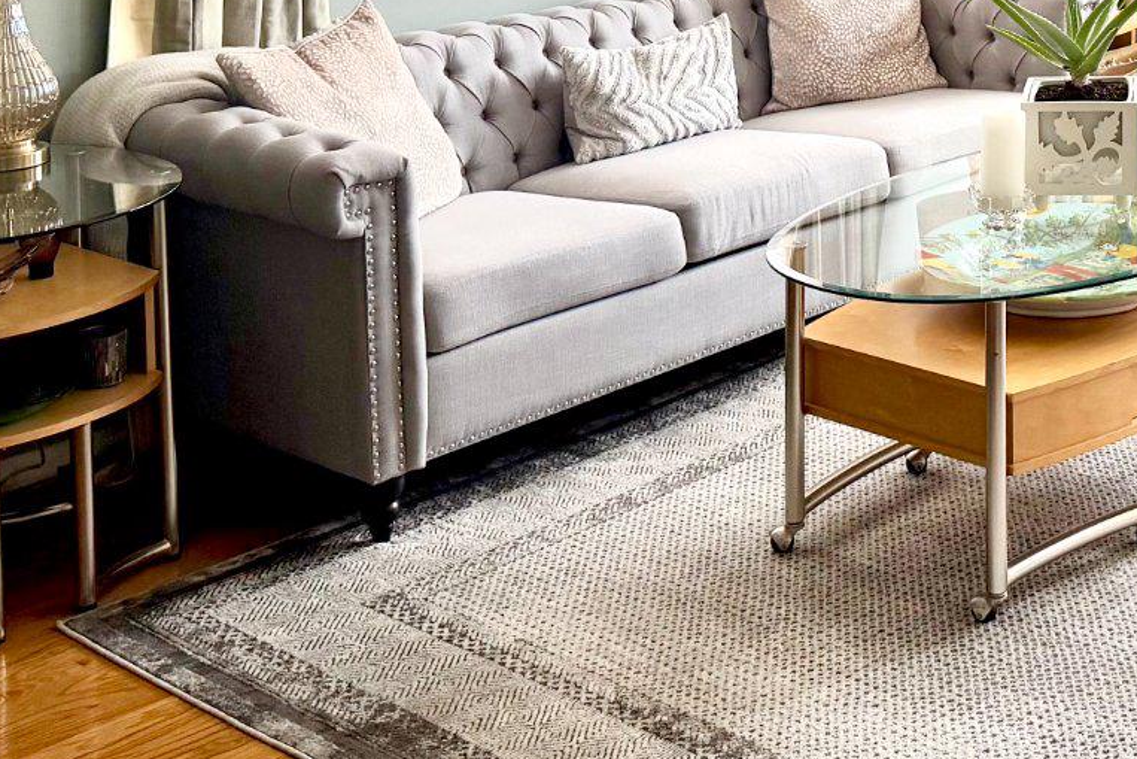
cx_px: 1104
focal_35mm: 67
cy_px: -307
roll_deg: +0.8
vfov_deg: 18.5
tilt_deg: -2.1
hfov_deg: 28.4
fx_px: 2116
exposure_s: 1/199
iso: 80
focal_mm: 6.76
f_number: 1.78
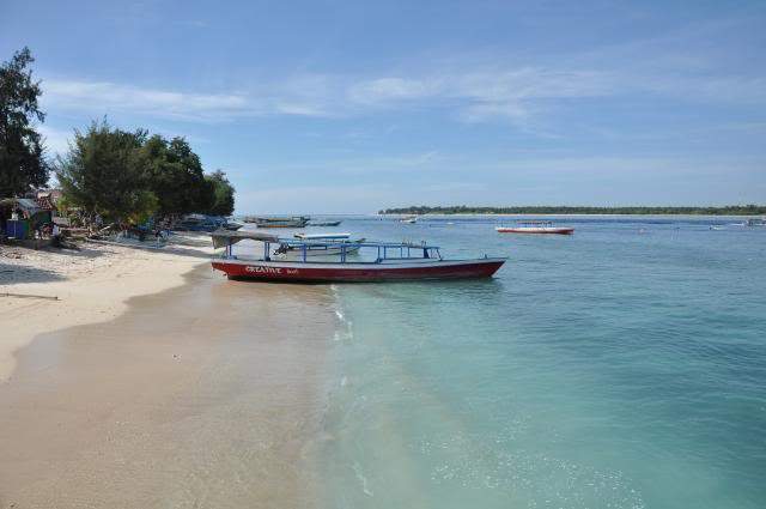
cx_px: 383
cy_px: 254
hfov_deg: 67.4
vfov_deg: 47.8
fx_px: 574
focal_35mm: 27
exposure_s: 1/1250
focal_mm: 18
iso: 200
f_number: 5.6
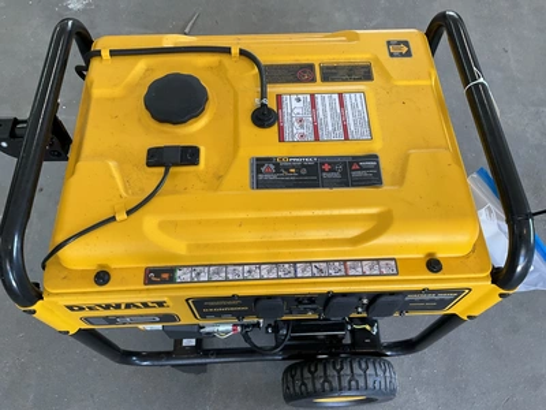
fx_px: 457
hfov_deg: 61.7
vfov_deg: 48.2
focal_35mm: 29
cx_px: 273
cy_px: 205
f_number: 1.8
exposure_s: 1/60
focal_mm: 3
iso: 64
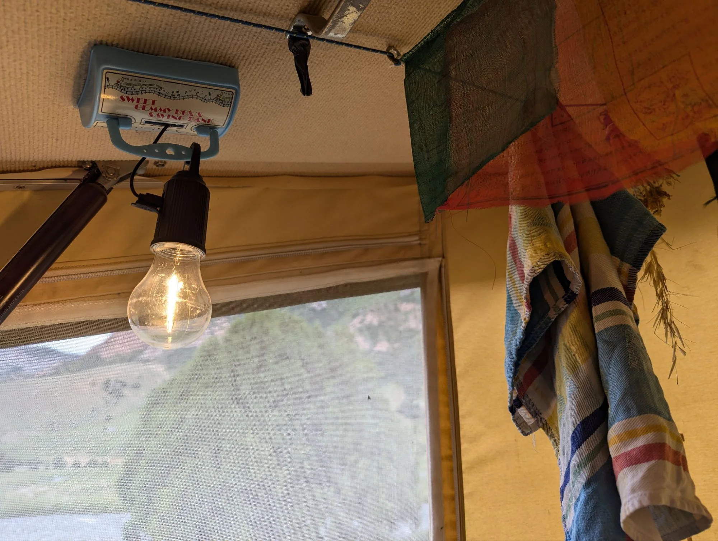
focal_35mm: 24
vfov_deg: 56.9
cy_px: 270
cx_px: 359
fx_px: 499
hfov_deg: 71.5
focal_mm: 6.81
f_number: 1.85
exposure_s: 1/145
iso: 42
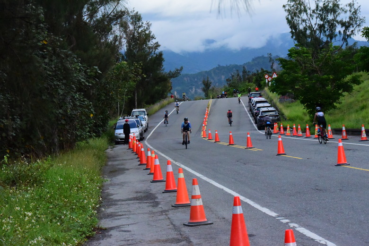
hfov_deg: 18.6
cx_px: 184
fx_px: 1128
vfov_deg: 12.5
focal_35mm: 110
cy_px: 123
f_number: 14
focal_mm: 110
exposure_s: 1/3200
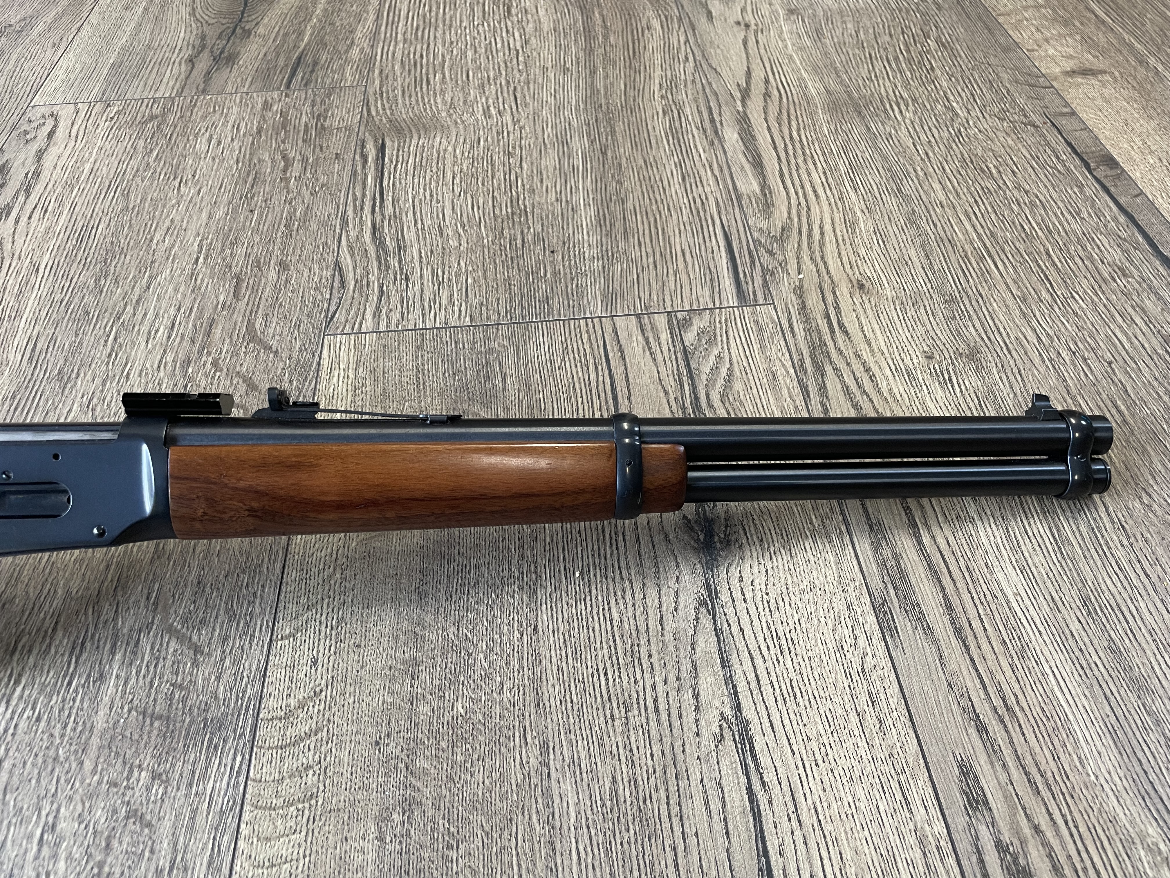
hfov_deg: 67.3
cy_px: 439
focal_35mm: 26
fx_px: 879
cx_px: 585
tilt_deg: -49.3
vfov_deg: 53.1
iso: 125
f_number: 1.6
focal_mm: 4.2
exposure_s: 1/66
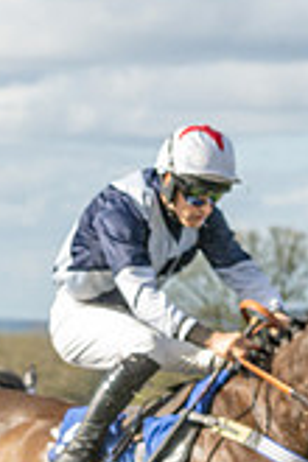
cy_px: 496
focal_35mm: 384
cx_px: -18
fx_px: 4928
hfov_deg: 3.6
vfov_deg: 5.4
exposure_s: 1/1600
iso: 400
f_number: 4
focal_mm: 52
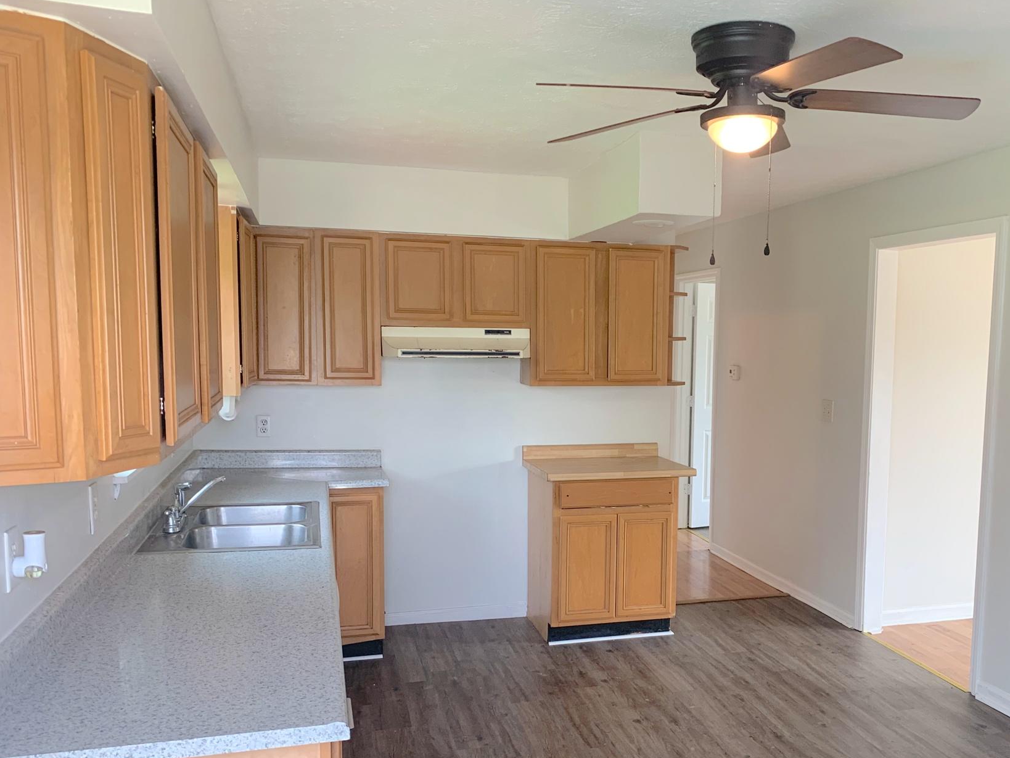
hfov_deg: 56.3
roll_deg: -0.4
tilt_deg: -8.7
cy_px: 461
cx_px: 611
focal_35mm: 32
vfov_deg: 43.9
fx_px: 934
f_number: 1.8
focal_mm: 4.25
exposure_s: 1/90
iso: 100
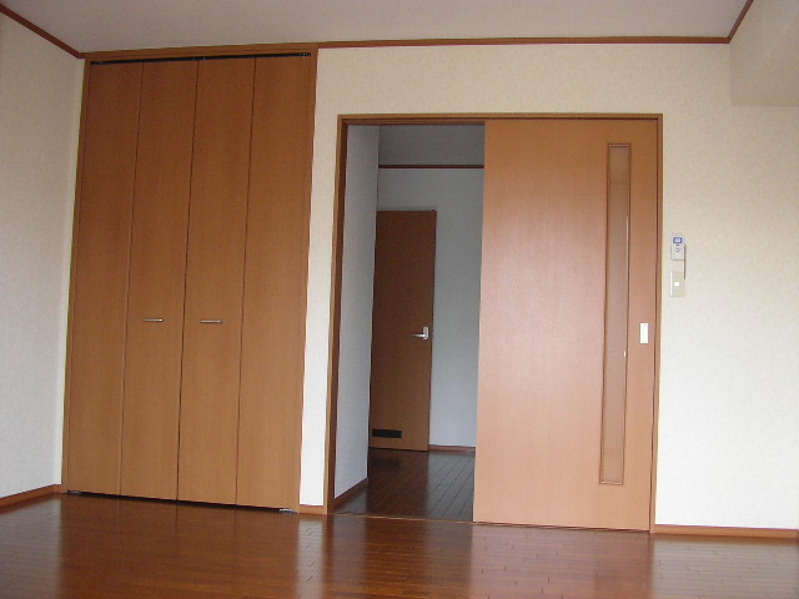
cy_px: 300
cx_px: 400
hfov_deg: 49.0
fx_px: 877
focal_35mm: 38
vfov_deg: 37.7
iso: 100
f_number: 2.9
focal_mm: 5.8
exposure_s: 1/30
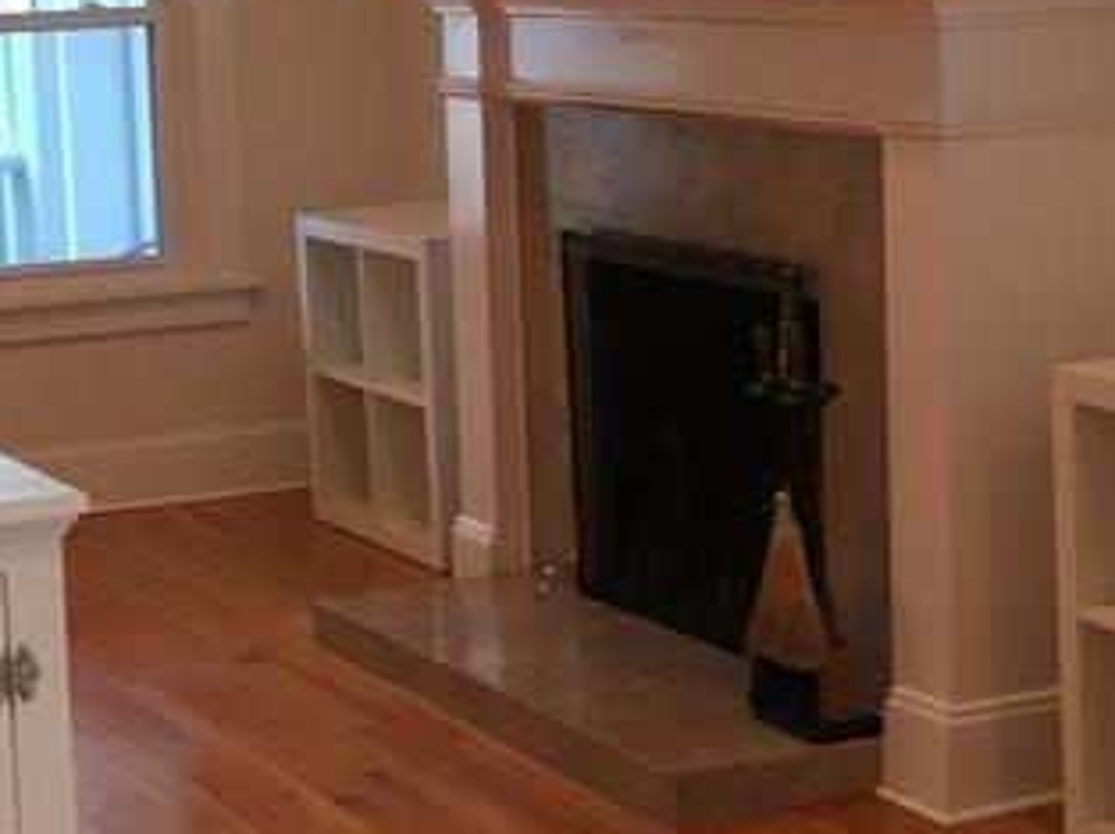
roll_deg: +2.1
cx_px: 335
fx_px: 3056
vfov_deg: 15.5
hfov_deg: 20.6
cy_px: 349
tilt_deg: -7.7
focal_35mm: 95
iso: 50
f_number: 2.2
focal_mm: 4.15
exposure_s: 1/30
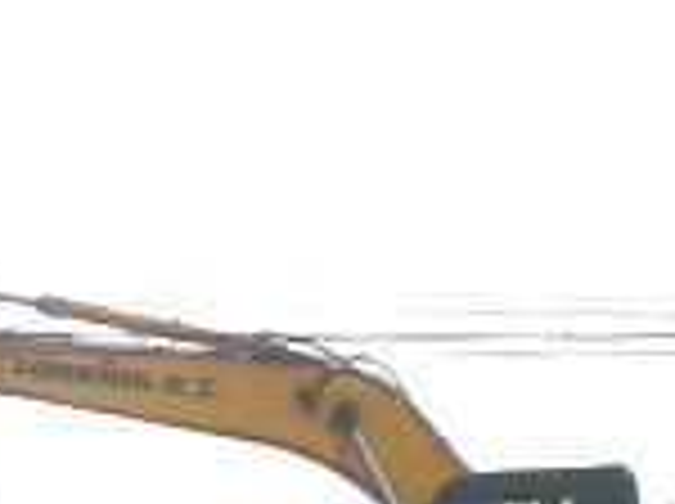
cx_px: 45
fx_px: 3641
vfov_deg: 7.8
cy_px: 704
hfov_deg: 10.5
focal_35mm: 187
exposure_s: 1/355
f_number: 5.6
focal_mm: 9.3
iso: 50
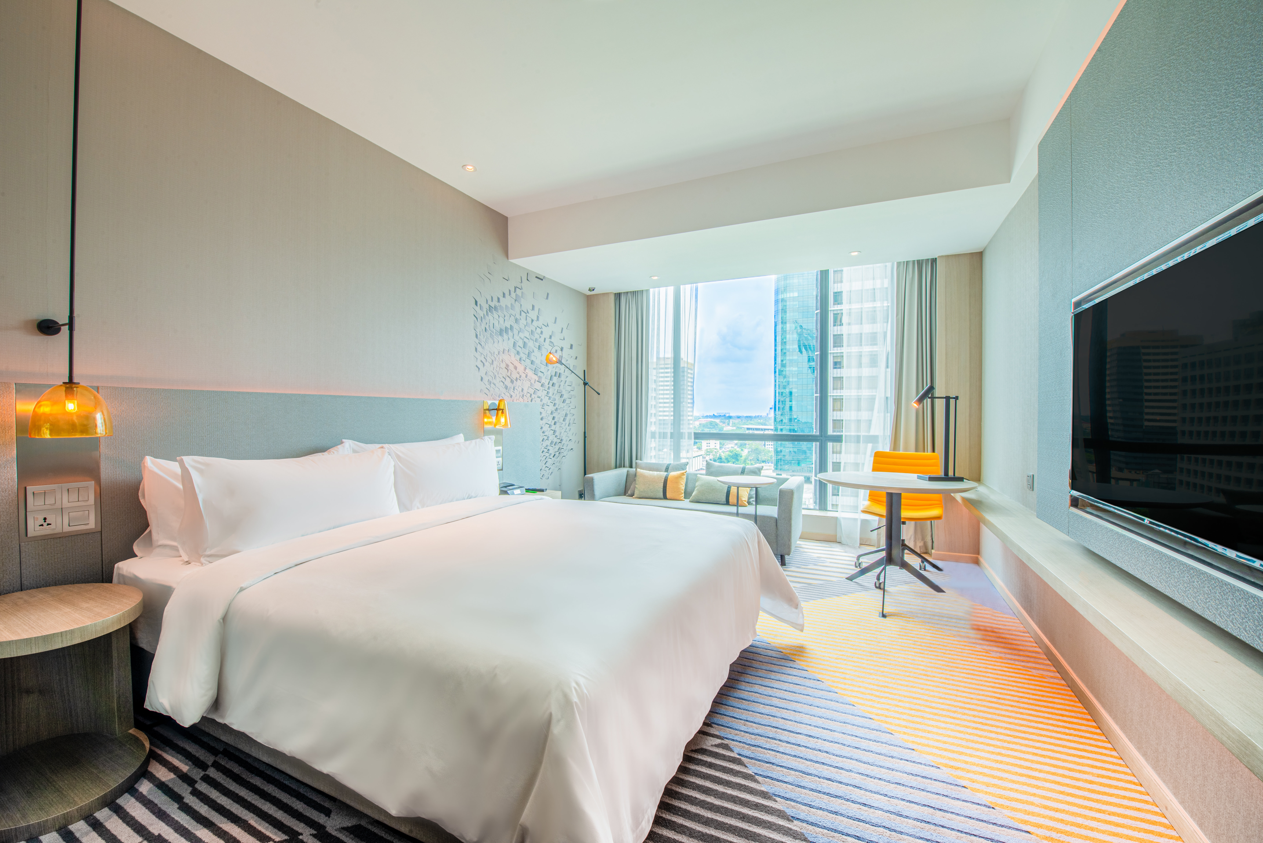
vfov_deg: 81.3
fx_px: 491
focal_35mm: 14
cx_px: 632
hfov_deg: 104.2
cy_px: 422
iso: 160
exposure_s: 1/25
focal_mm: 14
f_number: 16
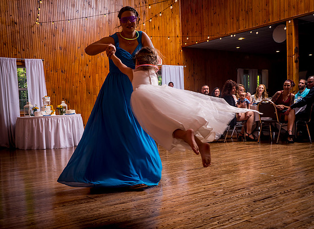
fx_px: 348
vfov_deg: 36.0
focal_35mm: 39
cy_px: 148
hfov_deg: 48.3
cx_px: 129
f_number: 5.6
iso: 200
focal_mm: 28
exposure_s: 1/125
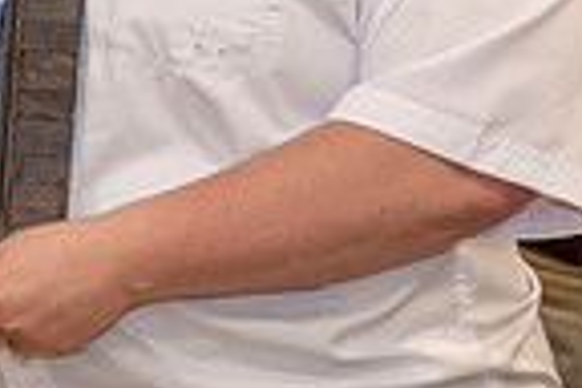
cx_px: -162
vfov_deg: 5.1
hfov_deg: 7.7
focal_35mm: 266
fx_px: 4300
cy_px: -238
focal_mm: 66
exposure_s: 1/125
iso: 800
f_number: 2.8
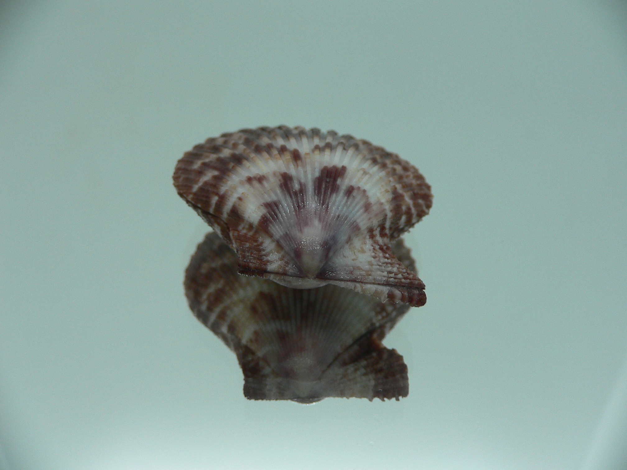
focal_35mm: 35
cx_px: 314
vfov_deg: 40.7
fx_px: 634
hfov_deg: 52.6
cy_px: 235
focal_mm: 4.6
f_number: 2.8
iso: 80
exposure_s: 1/60
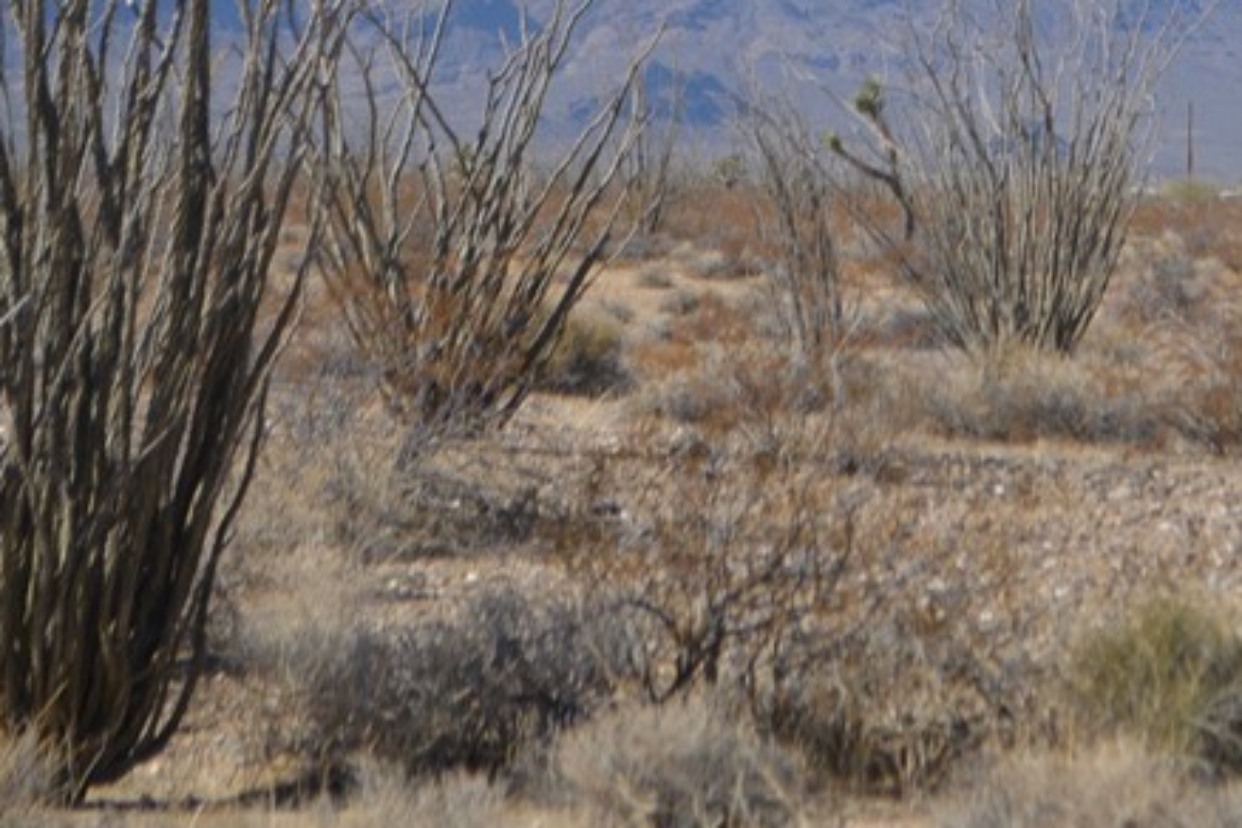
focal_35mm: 204
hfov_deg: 10.0
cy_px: -130
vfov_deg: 6.7
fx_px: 7046
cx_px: 1384
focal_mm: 55
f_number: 7.1
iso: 400
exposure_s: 1/1600
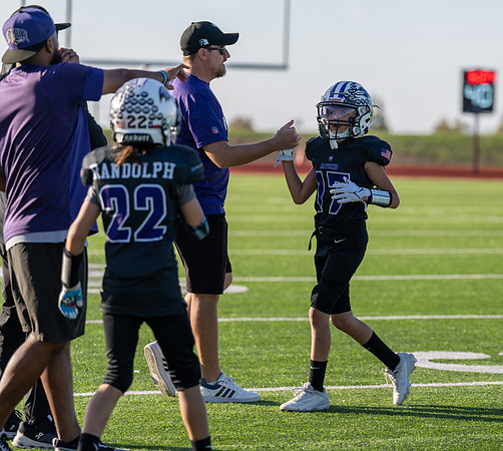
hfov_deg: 10.6
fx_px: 2705
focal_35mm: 173
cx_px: 364
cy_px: 211
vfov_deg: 9.5
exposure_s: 1/1600
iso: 100
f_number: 2.8
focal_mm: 133
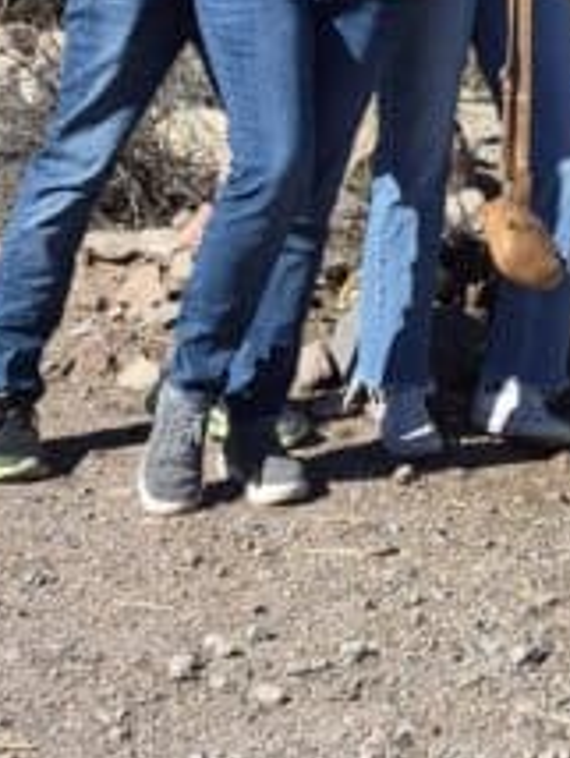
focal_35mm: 110
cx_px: 797
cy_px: -475
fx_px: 2410
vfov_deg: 15.9
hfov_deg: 12.9
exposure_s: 1/5648
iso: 80
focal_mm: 5.4
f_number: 1.8
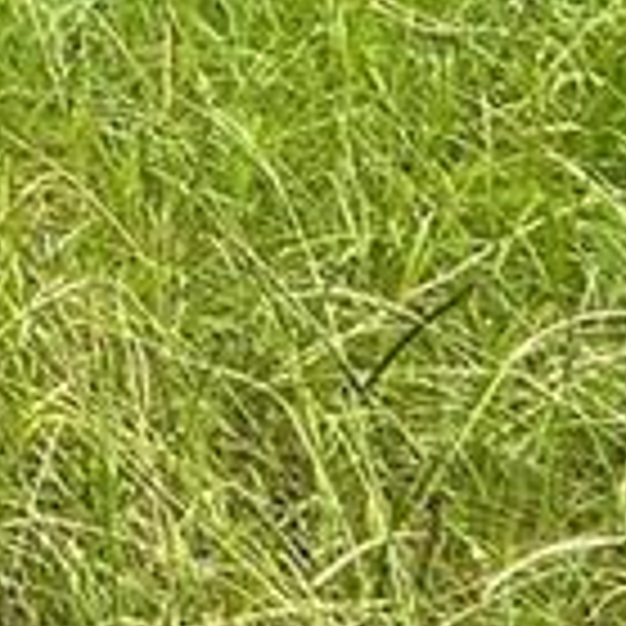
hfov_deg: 7.9
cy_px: -1414
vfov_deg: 7.5
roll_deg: -0.2
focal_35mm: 198
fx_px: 4051
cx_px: -1108
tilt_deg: -1.5
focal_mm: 5.7
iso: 50
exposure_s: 1/880
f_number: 1.5
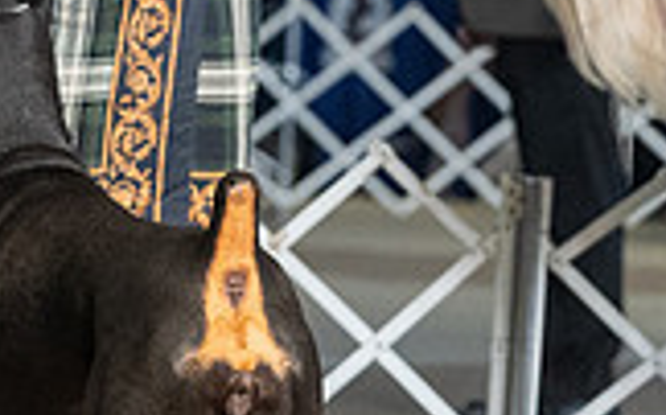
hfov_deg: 4.1
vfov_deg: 2.6
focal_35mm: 514
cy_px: 4
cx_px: -109
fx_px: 9323
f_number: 5
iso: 6400
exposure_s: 1/400
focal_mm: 121
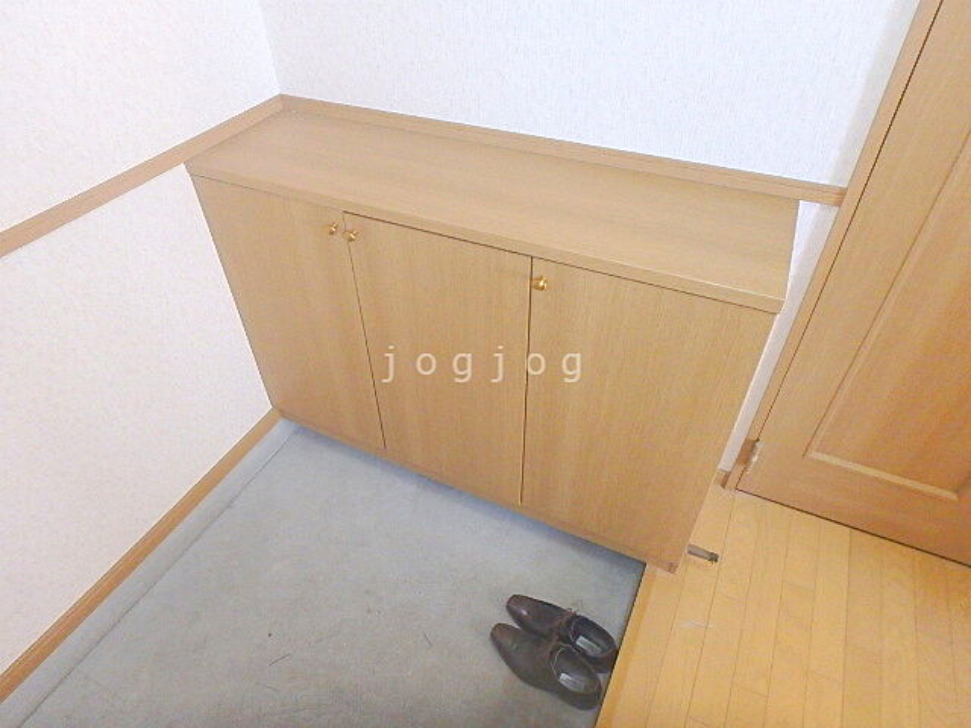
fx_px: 589
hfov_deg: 79.0
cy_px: 364
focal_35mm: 21
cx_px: 486
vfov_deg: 63.4
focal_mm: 3.7
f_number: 3.5
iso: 640
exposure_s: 1/30
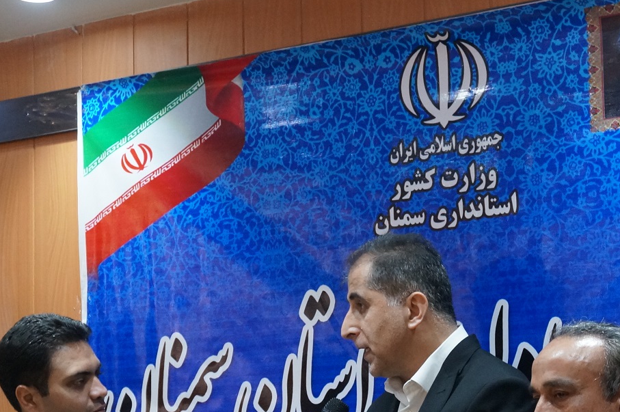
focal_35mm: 104
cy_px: 374
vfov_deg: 13.0
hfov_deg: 19.5
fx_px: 1789
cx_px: 453
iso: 1600
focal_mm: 32
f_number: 5
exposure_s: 1/60
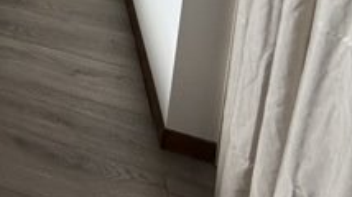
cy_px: -248
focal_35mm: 57
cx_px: -158
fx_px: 532
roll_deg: -0.3
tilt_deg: -9.5
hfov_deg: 27.3
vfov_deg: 14.9
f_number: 2.2
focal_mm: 2.22
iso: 200
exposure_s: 1/121
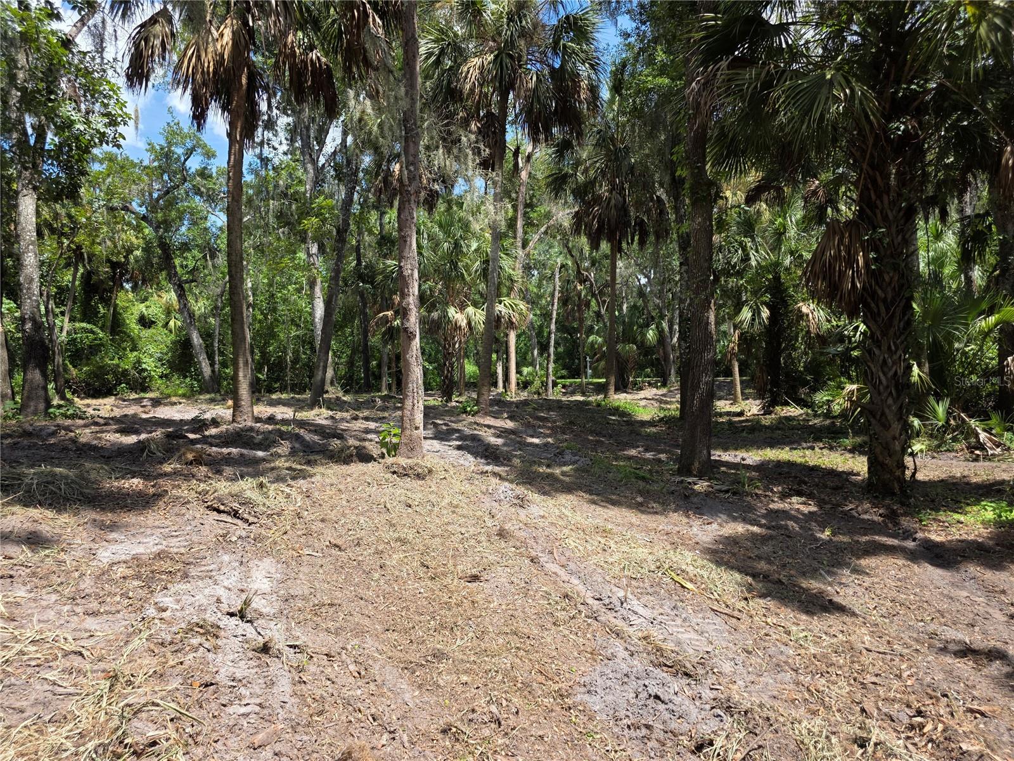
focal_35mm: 23
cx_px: 507
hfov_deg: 73.9
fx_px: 674
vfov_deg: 58.9
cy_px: 380
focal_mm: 6.3
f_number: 1.7
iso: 80
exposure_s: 1/2082
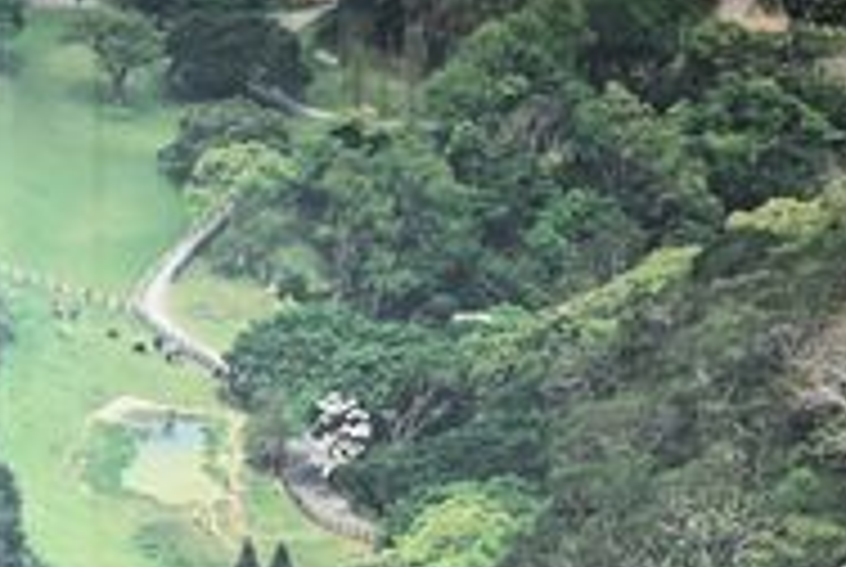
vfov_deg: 6.3
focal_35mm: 218
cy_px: 464
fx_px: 5131
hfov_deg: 9.4
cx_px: 194
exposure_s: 1/100
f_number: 4.5
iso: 640
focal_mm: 38
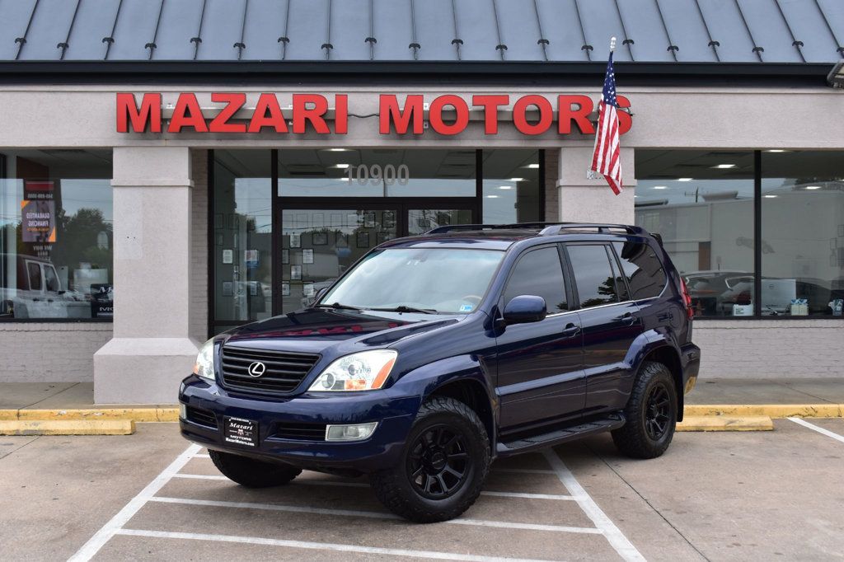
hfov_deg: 41.1
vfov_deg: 28.1
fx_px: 1125
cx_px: 422
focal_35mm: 48
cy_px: 281
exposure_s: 1/250
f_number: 10
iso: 400
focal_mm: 32
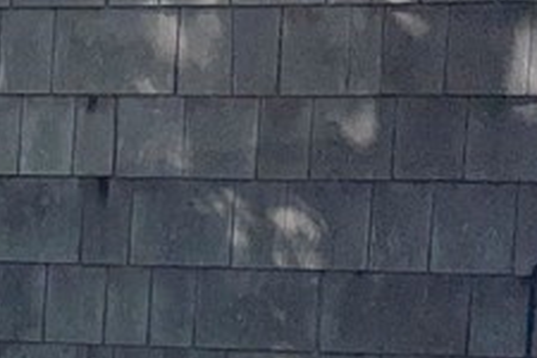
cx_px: -544
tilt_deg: -7.0
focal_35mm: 123
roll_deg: -2.0
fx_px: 1835
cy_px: 418
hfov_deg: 14.0
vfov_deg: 11.0
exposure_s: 1/5917
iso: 32
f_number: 1.6
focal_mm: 5.1
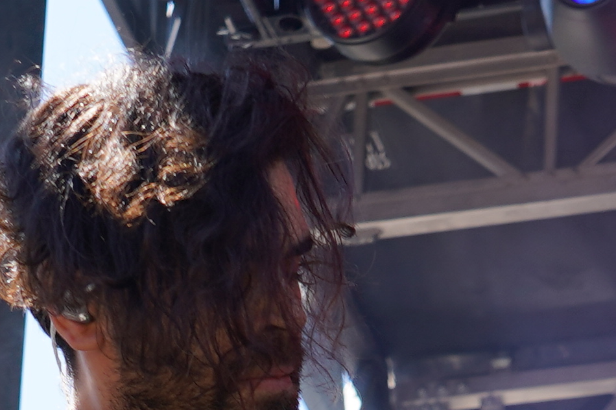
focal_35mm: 259
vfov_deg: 5.1
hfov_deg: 8.0
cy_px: 1057
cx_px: 349
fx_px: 4431
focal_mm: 41
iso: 100
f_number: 5.6
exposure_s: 1/125
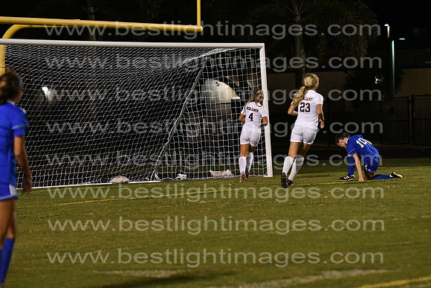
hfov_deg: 11.0
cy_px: 144
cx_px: 216
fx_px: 2245
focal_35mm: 188
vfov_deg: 7.3
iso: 8000
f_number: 4
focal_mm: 125
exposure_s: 1/800
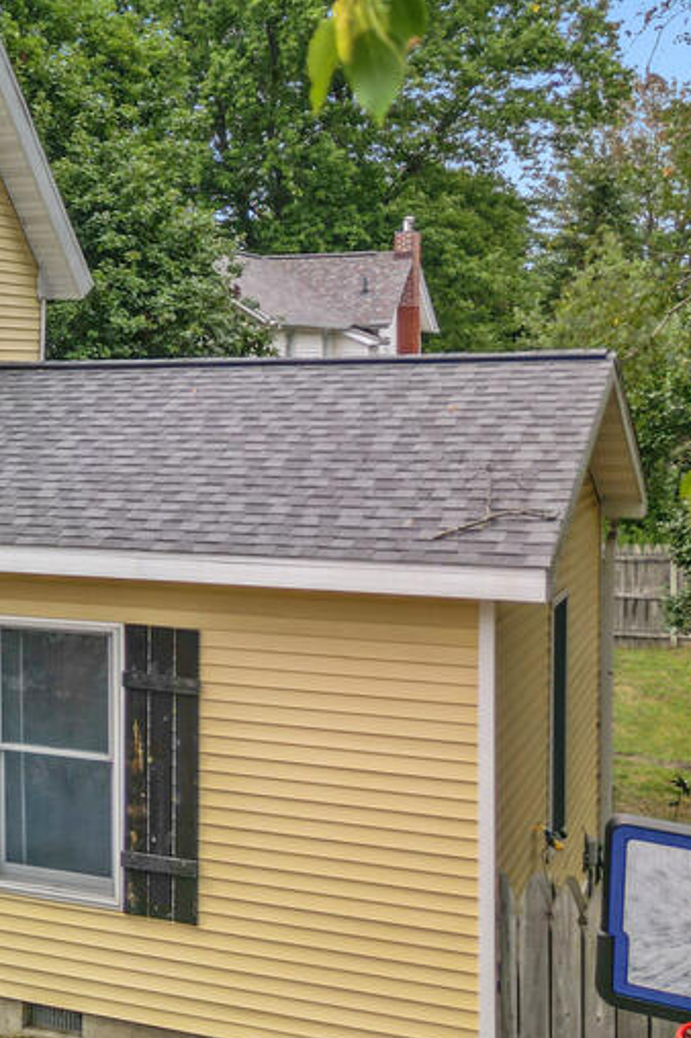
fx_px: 1701
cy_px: 445
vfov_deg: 33.9
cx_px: -245
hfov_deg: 20.6
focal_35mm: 59
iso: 110
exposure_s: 1/20
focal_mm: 6.72
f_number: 1.7
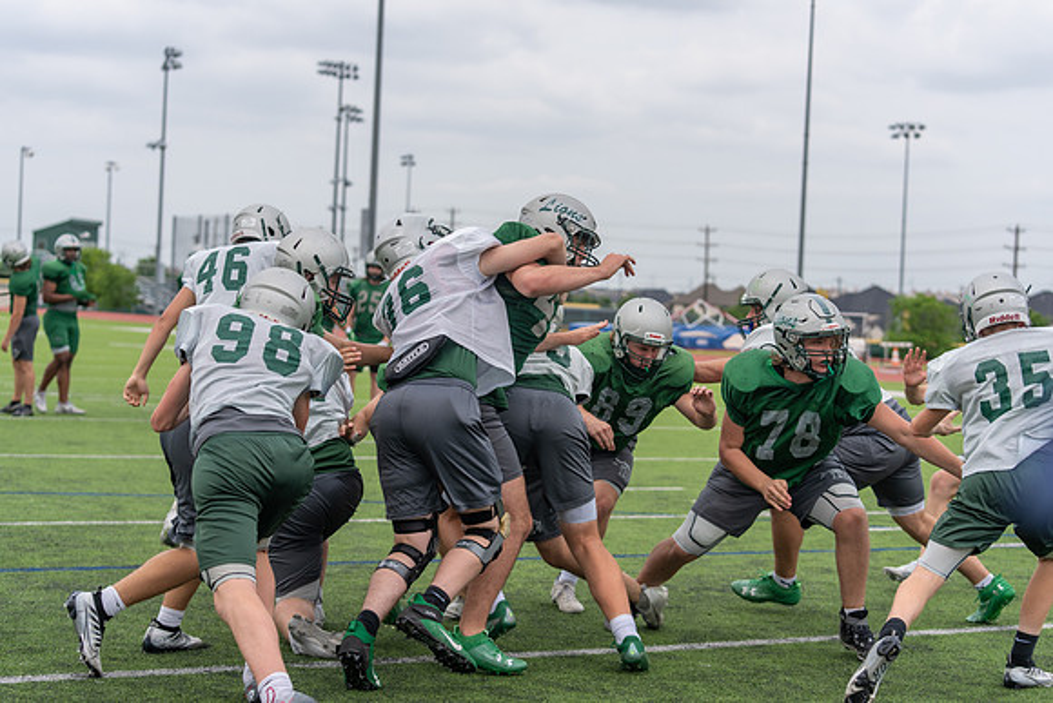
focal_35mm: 71
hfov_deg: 28.4
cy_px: 352
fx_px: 2077
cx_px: 526
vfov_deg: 19.2
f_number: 3.5
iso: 160
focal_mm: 71
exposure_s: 1/1250
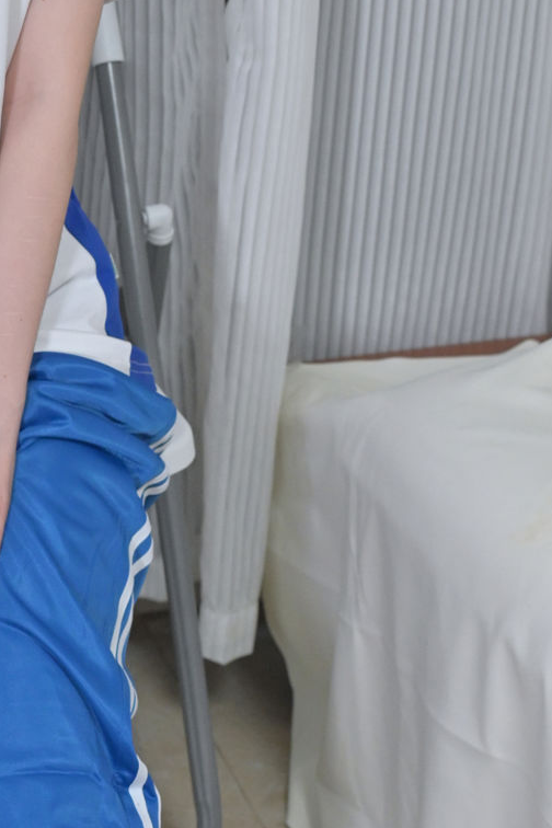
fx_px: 2875
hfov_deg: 10.8
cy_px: 441
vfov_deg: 16.4
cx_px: -102
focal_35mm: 125
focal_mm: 35
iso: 1600
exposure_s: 1/100
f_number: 3.5
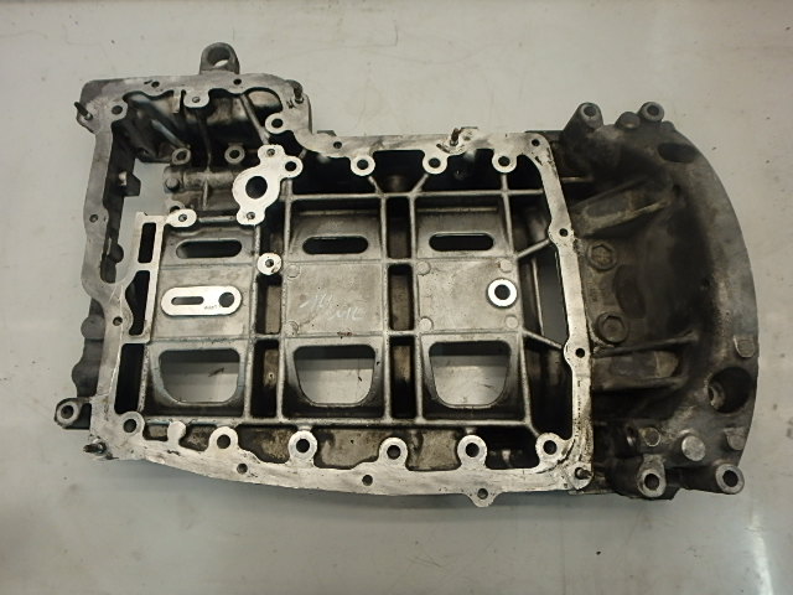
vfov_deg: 63.4
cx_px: 396
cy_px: 298
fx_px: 481
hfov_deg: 79.0
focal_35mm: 21
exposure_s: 1/60
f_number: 3.5
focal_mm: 3.7
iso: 200
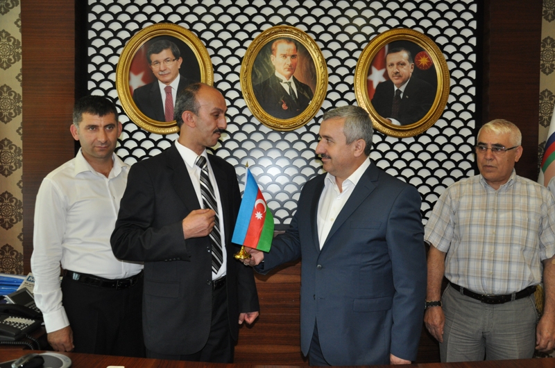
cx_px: 278
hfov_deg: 59.6
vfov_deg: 41.6
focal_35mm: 32
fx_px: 485
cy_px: 184
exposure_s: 1/60
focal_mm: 21
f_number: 3.8
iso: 800
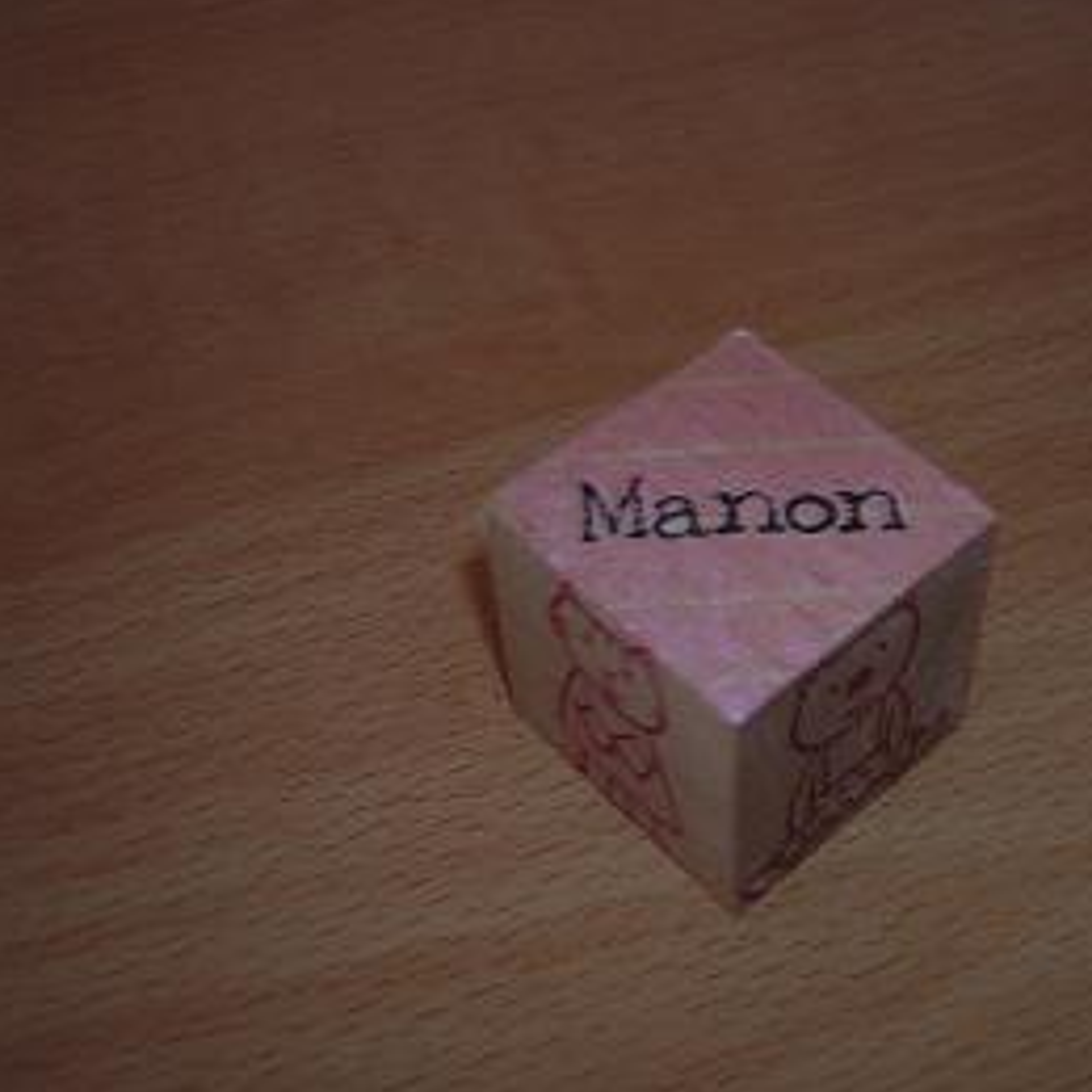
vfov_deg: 34.7
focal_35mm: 49
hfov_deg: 34.3
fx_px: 1749
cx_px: 752
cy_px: 596
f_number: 2.6
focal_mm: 4.7
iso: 50
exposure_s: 1/60.1
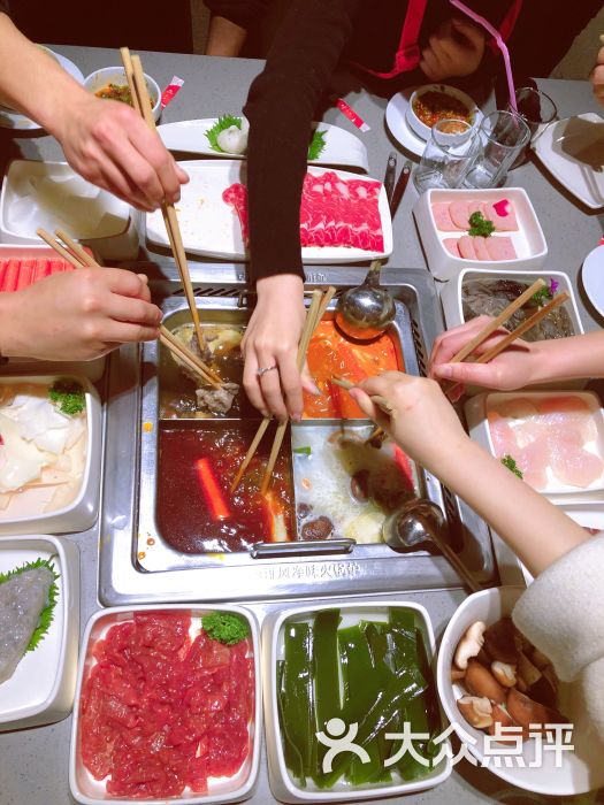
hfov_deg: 49.7
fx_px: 651
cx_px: 302
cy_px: 402
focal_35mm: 28
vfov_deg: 63.4
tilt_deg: -61.9
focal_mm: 4
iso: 25
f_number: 1.8
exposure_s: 1/33
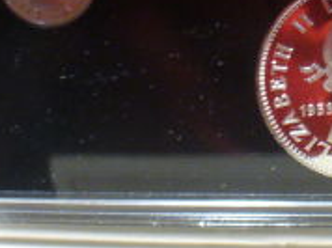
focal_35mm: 125
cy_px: 21
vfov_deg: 11.7
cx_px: 351
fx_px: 1197
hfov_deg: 15.4
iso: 200
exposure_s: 1/8
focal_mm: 6.1
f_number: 2.8
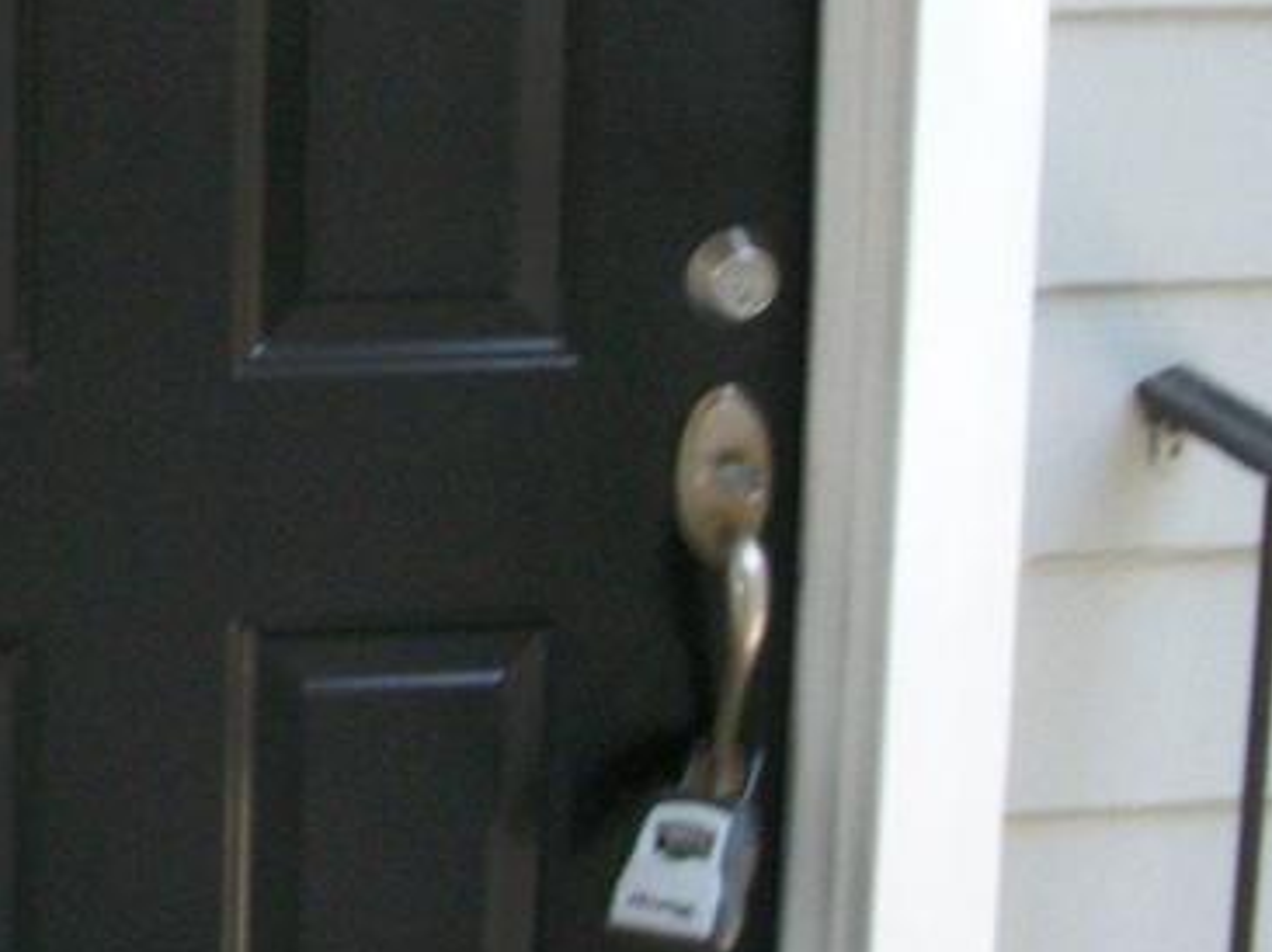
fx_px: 3599
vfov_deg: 14.9
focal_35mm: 98
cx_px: -7
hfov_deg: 19.5
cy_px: 132
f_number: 3.1
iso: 160
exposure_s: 1/50
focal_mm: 6.3
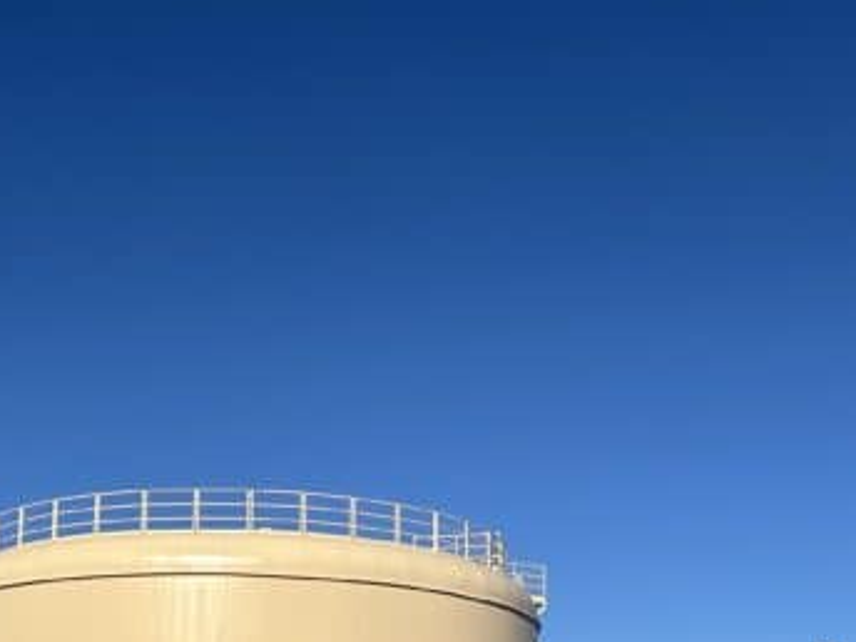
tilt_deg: +8.6
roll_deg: -1.2
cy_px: 595
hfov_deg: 33.1
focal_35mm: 58
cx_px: 331
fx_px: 1434
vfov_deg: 24.4
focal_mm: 5.7
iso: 50
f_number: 1.5
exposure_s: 1/7463
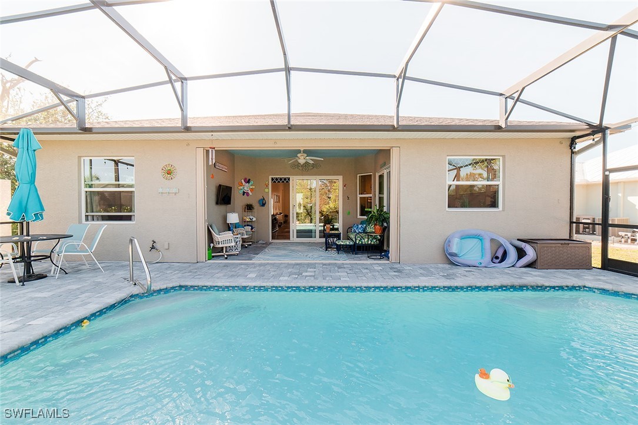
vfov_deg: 81.2
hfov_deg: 104.3
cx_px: 319
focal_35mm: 14
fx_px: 248
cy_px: 212
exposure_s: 1/320
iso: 500
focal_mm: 14
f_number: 8
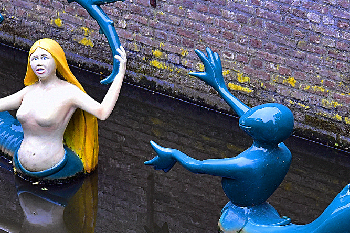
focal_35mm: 163
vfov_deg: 8.4
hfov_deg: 12.6
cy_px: 150
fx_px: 1585
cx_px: 200
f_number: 4
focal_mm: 68
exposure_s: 1/160
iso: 200
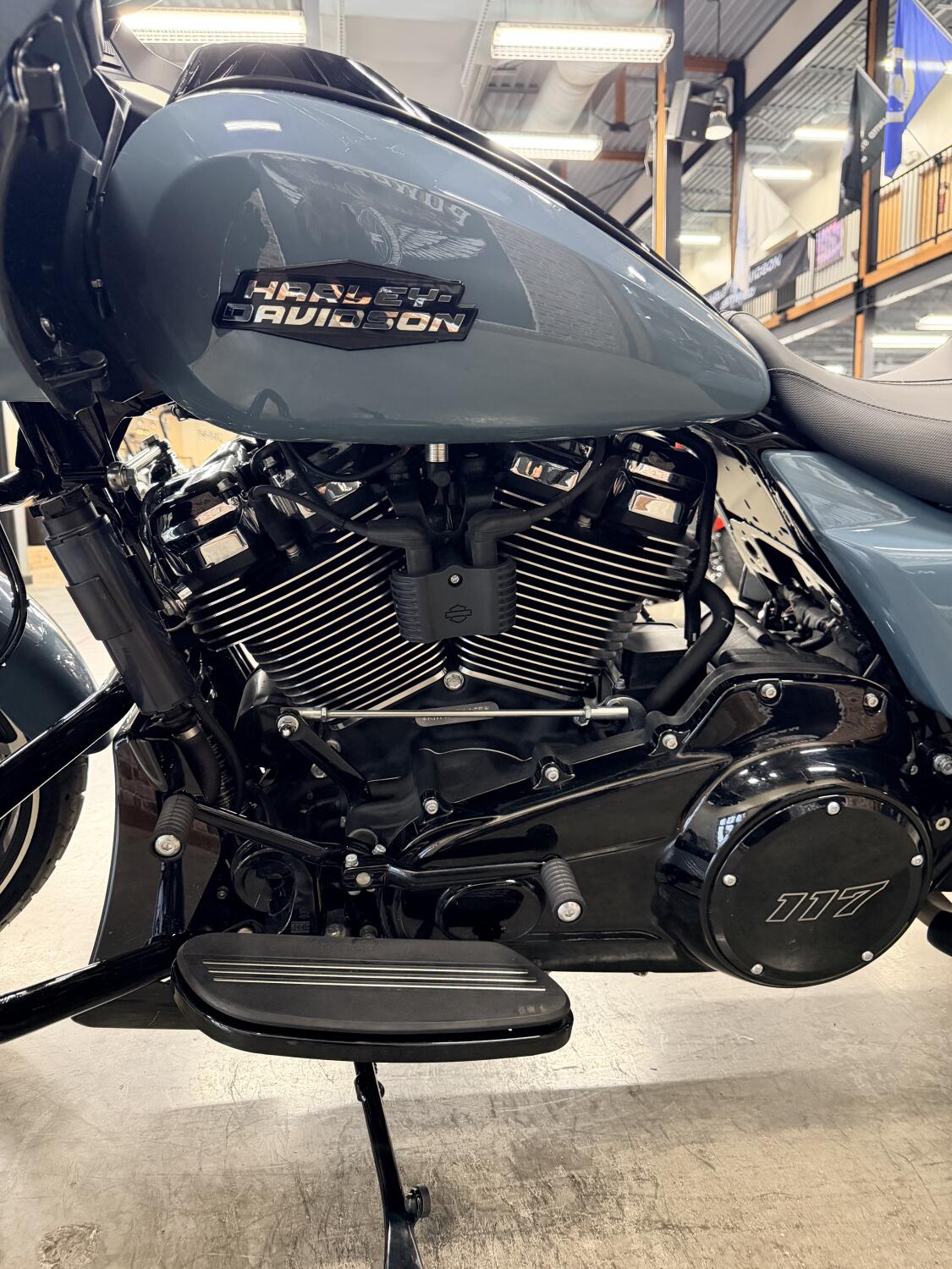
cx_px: 476
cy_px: 634
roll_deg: +1.1
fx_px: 880
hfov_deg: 56.8
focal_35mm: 24
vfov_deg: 71.6
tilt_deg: -8.9
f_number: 1.78
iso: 800
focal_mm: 6.76
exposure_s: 1/60
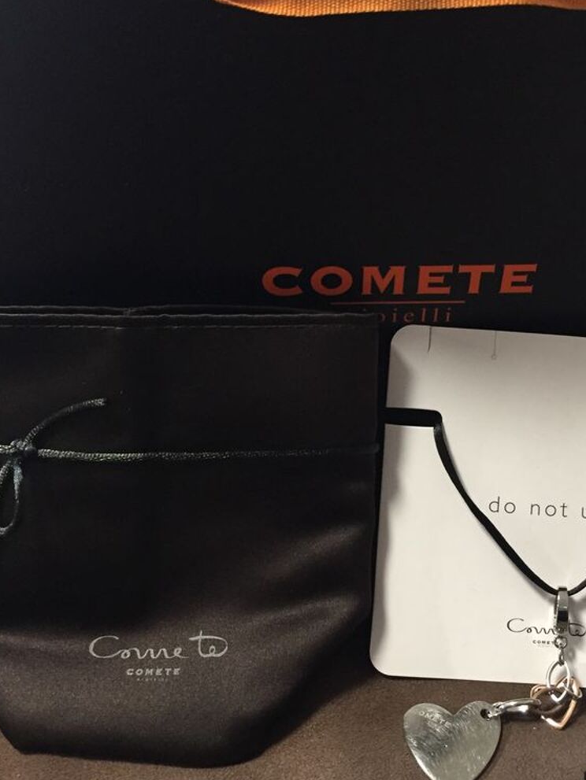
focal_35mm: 39
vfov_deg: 47.8
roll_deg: +0.7
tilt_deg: -35.1
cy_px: 410
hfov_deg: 36.5
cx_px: 381
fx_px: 880
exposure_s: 1/25
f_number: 2.2
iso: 250
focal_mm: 4.15
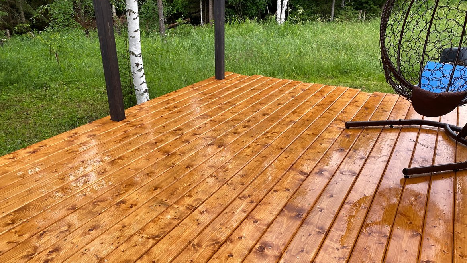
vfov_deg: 39.9
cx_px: 235
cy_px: 161
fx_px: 359
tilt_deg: -26.6
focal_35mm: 29
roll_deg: -1.3
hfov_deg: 66.1
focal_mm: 4.25
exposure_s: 1/318
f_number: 1.8
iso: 32
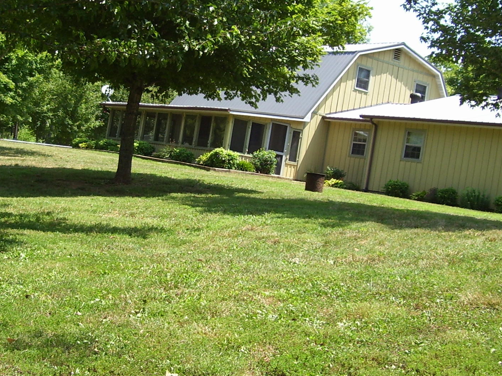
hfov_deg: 32.7
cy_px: 154
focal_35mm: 59
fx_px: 855
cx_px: 250
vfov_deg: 24.8
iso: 80
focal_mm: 6
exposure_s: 1/750
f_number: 2.7
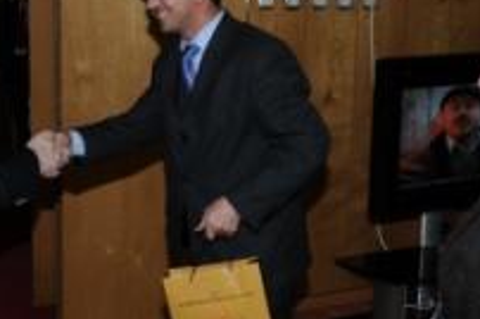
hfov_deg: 31.6
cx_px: 31
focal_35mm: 60
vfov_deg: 22.5
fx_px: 799
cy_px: 110
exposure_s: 1/60
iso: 200
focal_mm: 18
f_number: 5
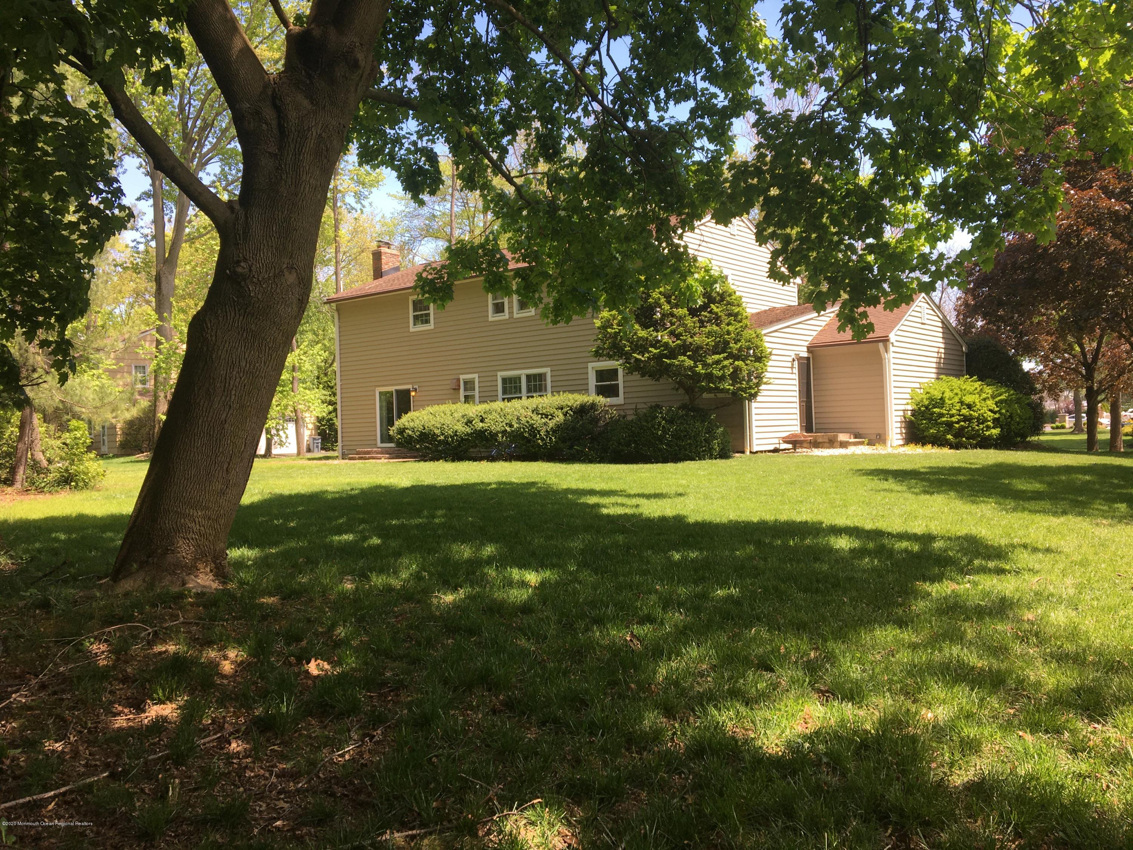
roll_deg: +2.6
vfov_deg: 48.2
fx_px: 949
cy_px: 425
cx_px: 566
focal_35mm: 29
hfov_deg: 61.7
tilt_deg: -0.1
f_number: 2.2
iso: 25
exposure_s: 1/432
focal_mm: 4.15
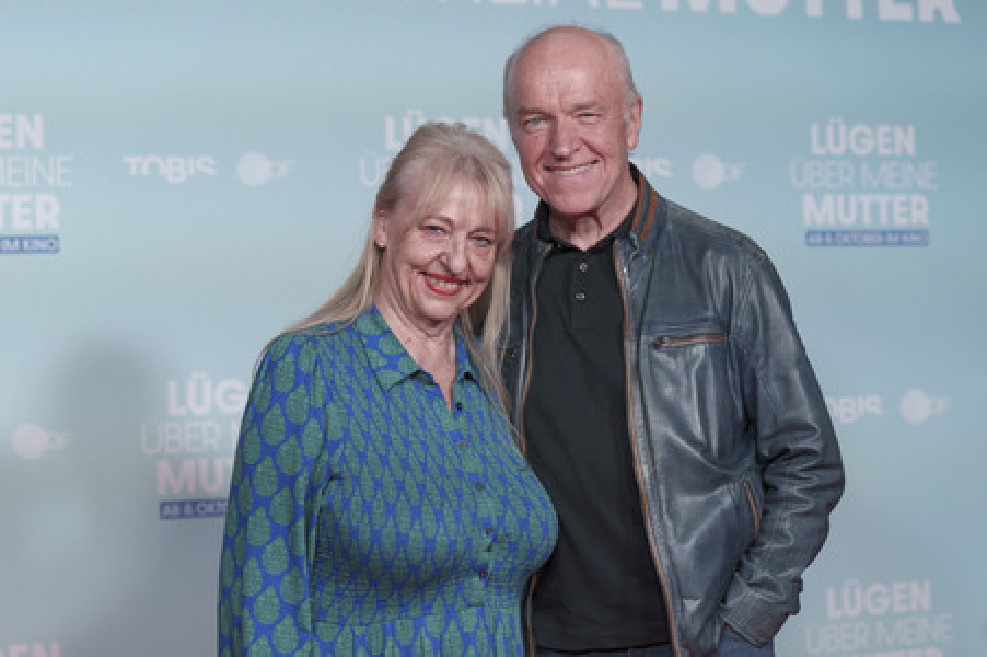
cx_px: 494
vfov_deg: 19.4
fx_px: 1918
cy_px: 328
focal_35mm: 70
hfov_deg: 28.9
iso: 500
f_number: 3.5
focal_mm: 70
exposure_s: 1/250
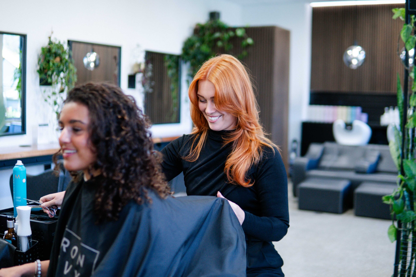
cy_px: 138
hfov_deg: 43.6
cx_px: 208
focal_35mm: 45
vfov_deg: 29.9
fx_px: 520
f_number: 1.4
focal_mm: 30
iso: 400
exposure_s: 1/500
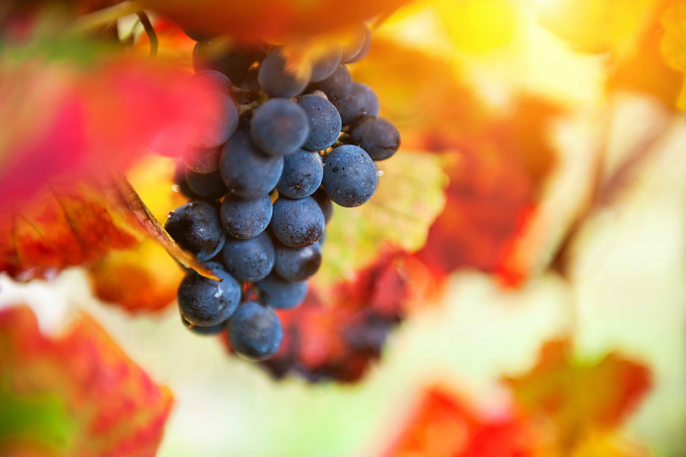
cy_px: 228
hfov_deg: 28.9
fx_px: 1333
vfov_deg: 19.4
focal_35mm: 70
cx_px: 343
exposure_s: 1/250
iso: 400
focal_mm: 70
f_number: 2.8
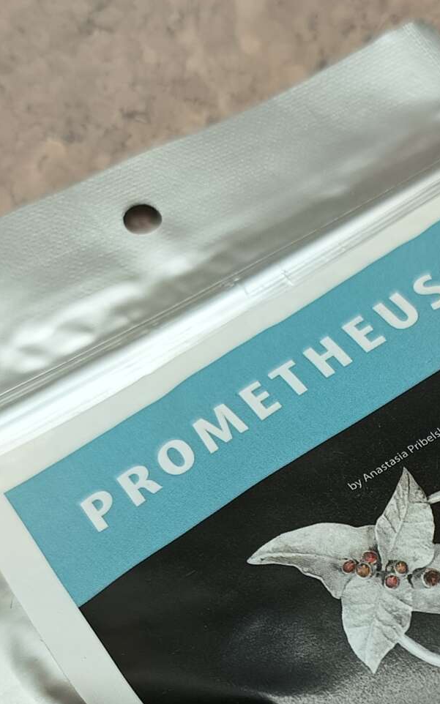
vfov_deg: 29.6
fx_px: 1247
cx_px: 467
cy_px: 688
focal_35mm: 65
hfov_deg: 19.3
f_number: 1.69
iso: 125
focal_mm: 6.06
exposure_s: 1/100
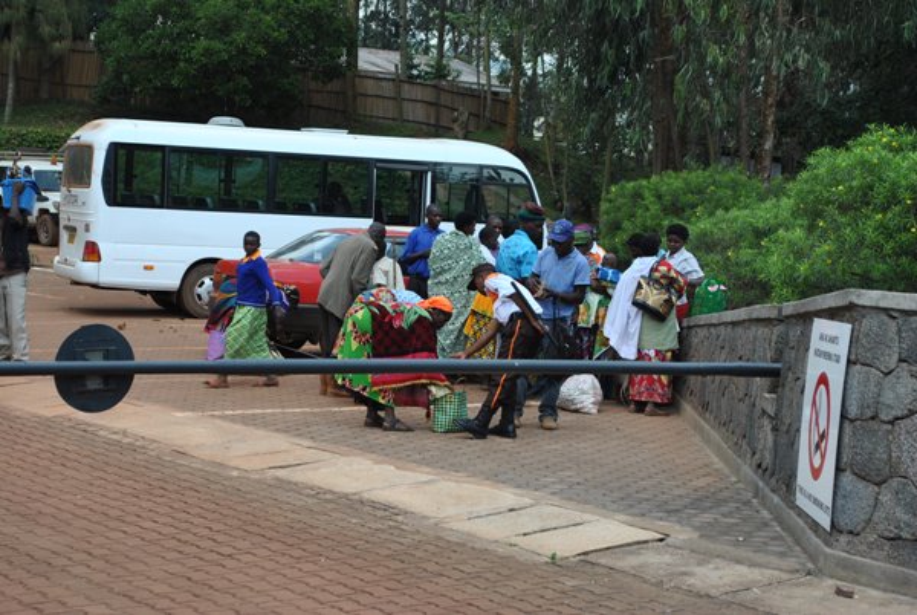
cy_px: 308
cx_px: 458
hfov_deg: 29.2
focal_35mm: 69
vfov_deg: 19.8
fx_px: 1760
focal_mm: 46
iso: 100
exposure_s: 1/200
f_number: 7.1
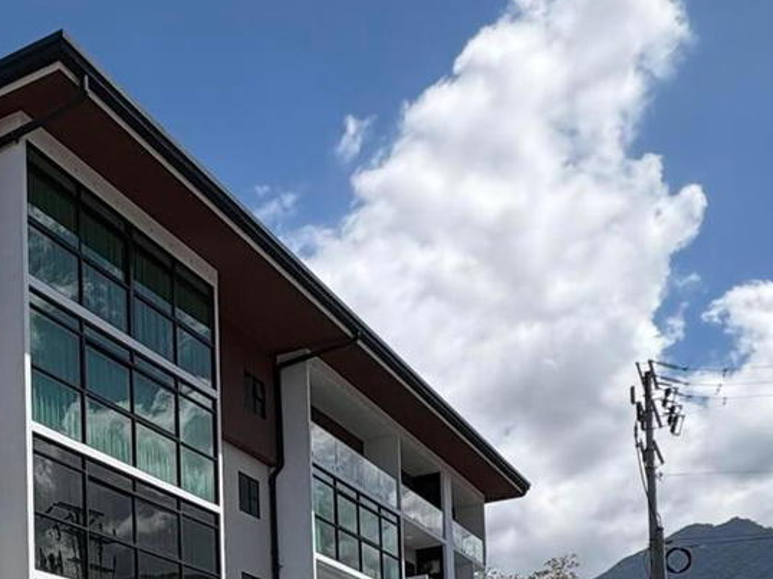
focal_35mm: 50
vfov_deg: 24.8
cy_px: 776
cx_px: 70
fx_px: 1116
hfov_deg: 35.8
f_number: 2.2
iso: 50
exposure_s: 1/2674
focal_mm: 2.22
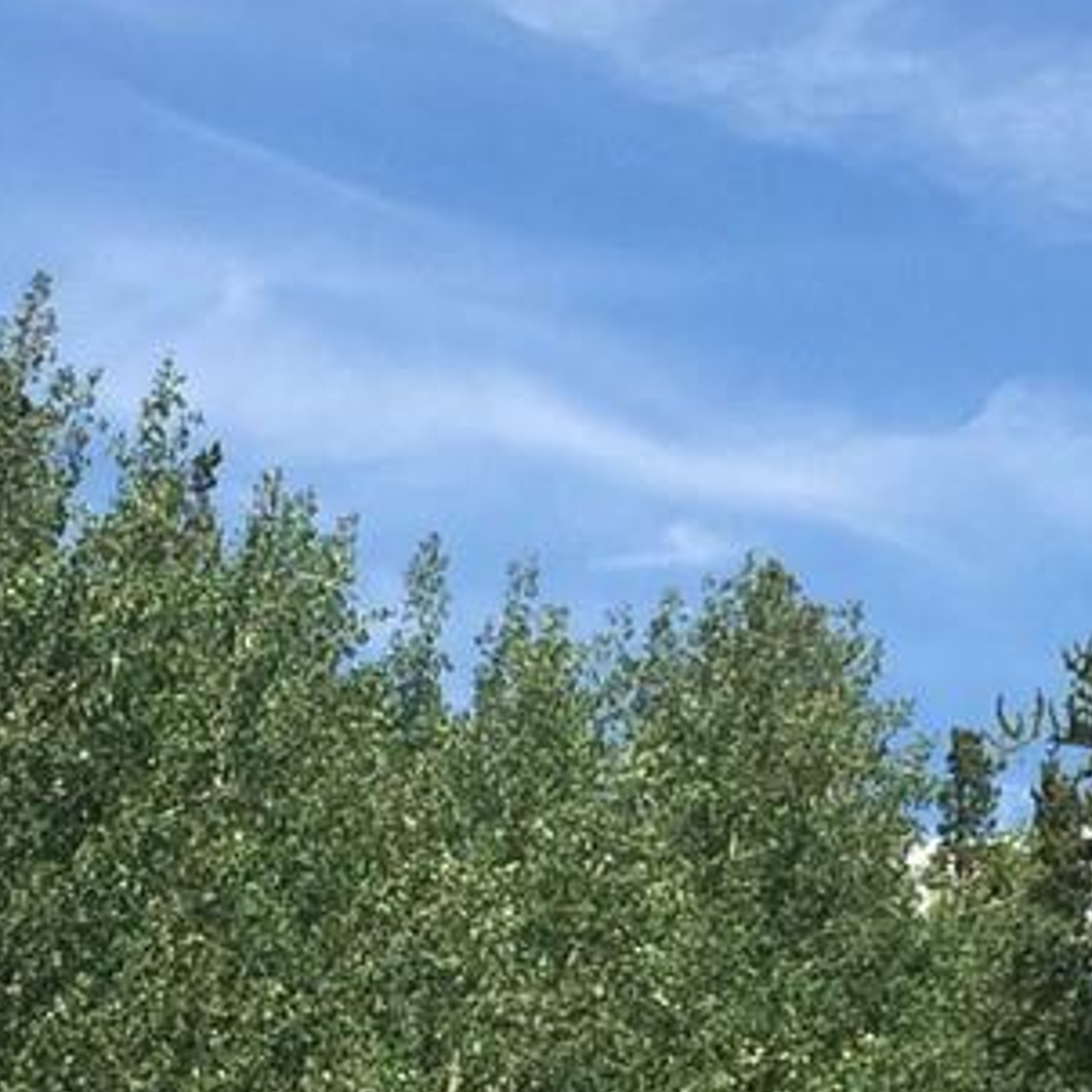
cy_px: 774
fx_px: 4854
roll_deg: -2.1
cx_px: 611
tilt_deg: +15.1
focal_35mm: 136
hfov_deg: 12.8
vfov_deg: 12.8
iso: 32
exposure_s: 1/1412
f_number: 2.2
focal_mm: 4.15
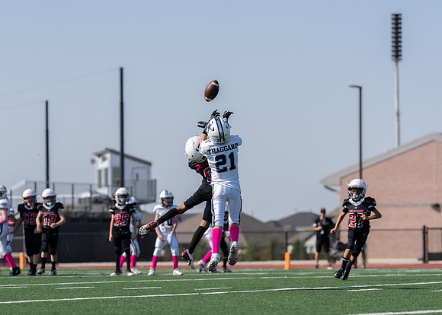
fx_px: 2034
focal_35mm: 162
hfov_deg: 12.4
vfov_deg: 8.9
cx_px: 219
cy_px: 187
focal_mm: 118
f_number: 2.8
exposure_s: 1/2500
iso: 100
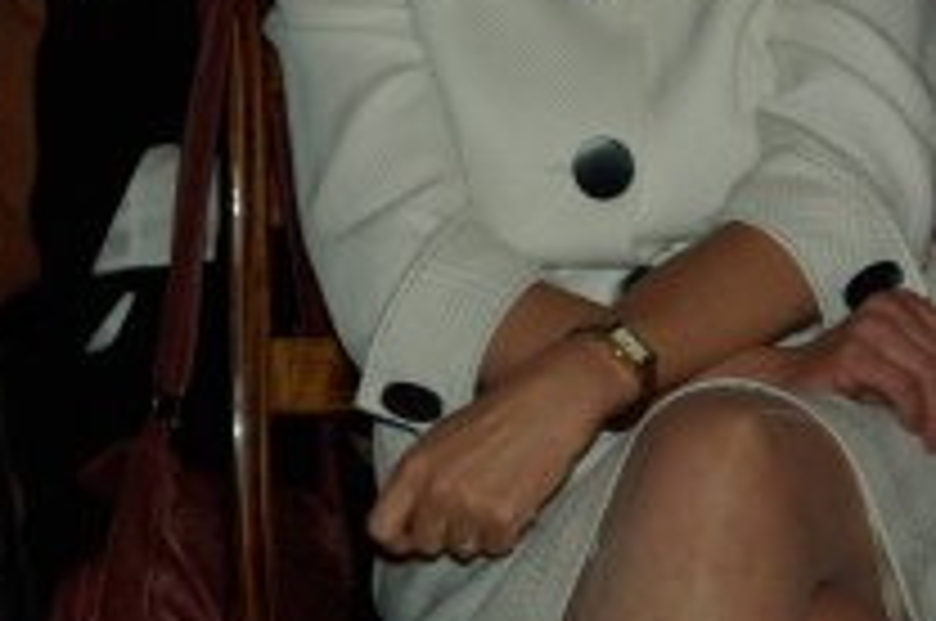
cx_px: -32
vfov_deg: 7.4
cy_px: -9
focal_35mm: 185
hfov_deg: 11.0
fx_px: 4803
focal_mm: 40
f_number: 8
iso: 800
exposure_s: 1/60
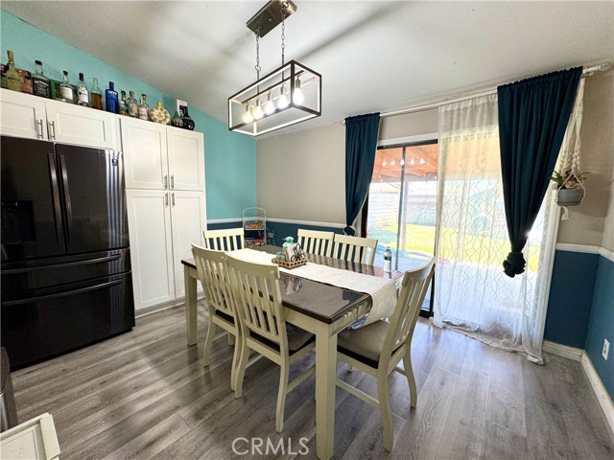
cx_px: 307
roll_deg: -0.8
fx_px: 248
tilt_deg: -7.9
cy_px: 230
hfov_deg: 102.1
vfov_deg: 85.7
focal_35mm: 14
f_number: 2.2
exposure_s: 1/120
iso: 160
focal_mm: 2.22
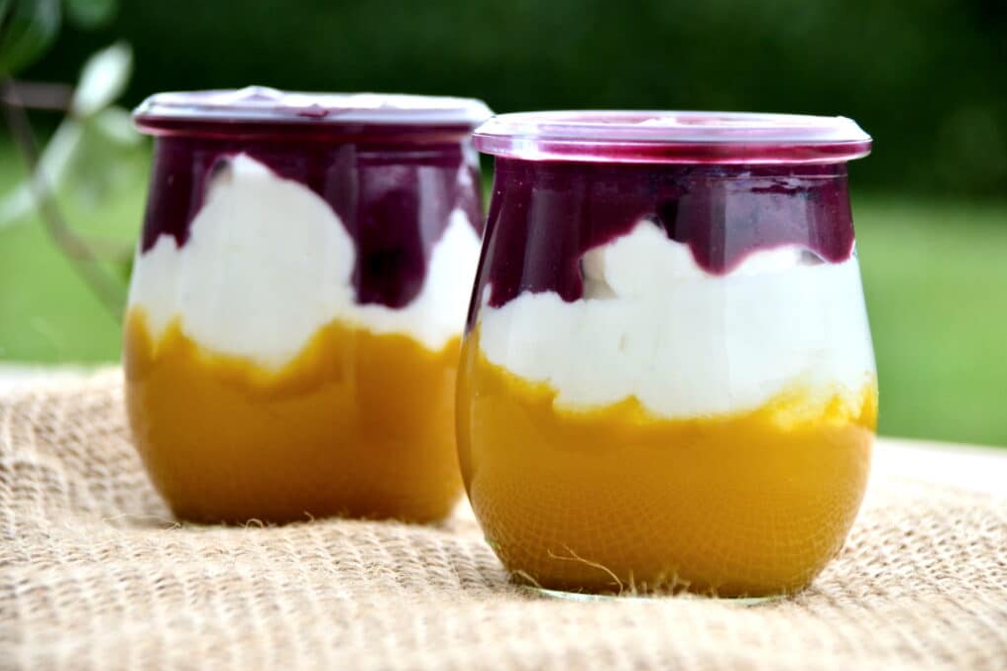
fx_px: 3803
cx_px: 506
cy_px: 336
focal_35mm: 136
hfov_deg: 15.1
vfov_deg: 10.1
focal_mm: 90
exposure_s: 1/60
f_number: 5.6
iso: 400
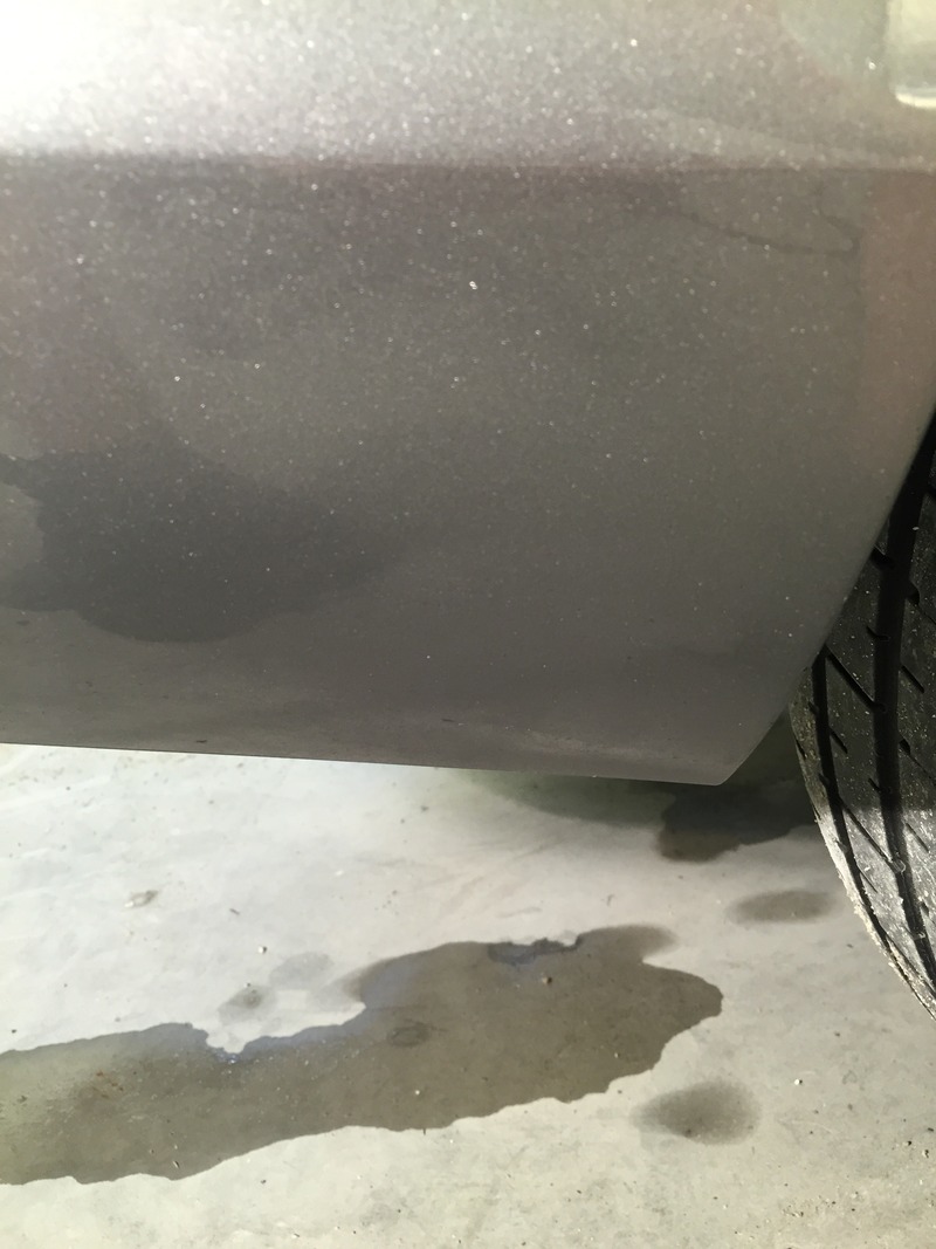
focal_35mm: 29
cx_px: 468
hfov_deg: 48.2
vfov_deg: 61.7
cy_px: 624
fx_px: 1046
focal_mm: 4.15
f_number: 2.2
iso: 80
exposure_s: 1/30
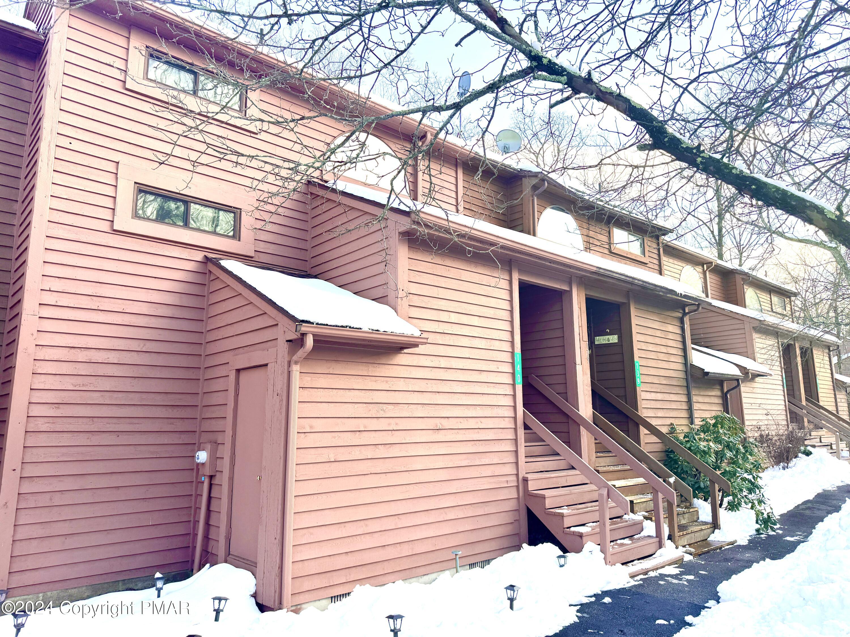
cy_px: 318
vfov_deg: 56.8
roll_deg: -0.7
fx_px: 589
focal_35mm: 24
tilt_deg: +9.0
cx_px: 425
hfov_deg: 71.6
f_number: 1.78
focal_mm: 6.86
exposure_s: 1/539
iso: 80
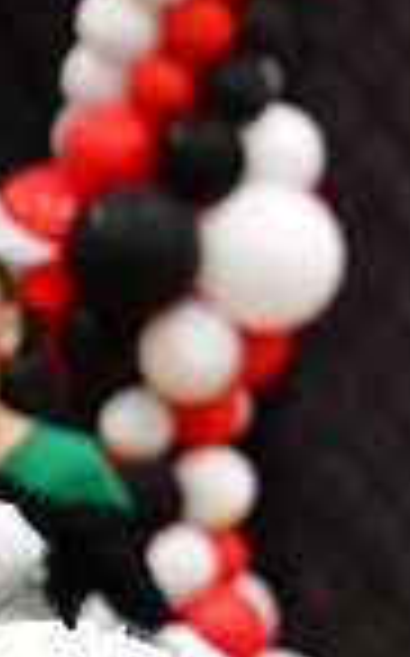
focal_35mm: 1215
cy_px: 668
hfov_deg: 1.1
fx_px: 21765
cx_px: 1284
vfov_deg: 1.7
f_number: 3.5
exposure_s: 1/500
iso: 5000
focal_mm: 200
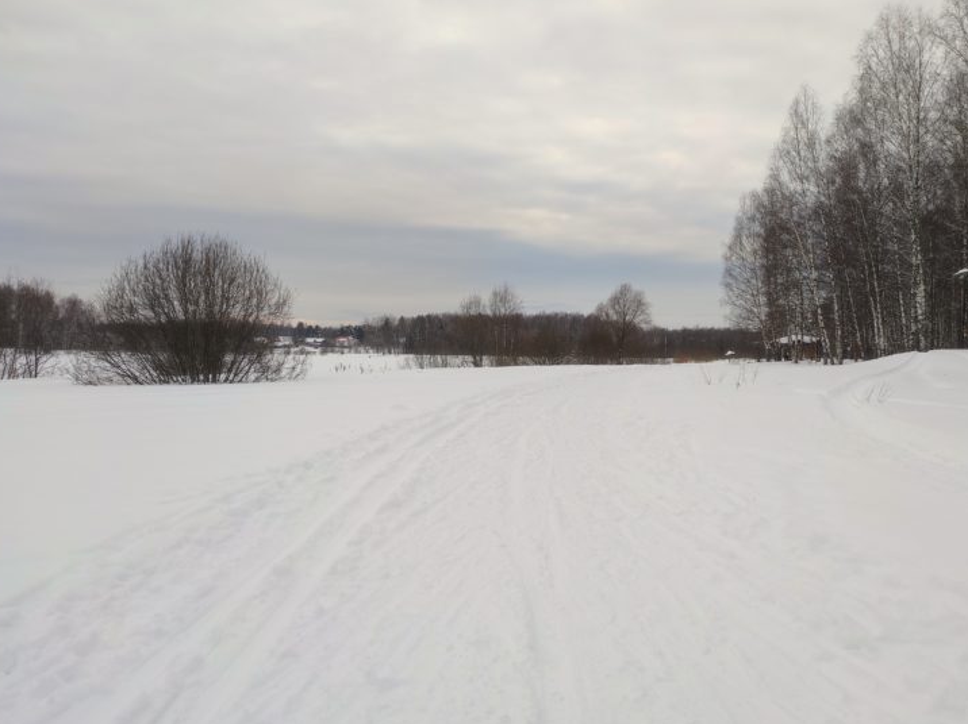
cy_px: 357
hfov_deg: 84.5
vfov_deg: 68.6
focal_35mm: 19
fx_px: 531
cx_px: 522
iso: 50
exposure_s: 1/349
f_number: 1.79
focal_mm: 4.74
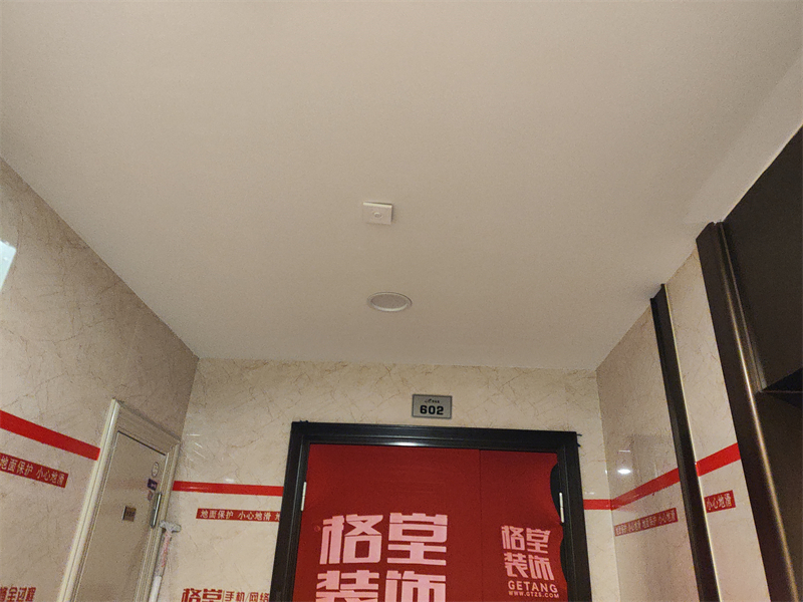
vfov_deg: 56.8
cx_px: 402
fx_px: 557
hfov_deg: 71.6
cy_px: 301
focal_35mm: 24
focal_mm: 4.68
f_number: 1.8
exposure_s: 1/25
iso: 1383
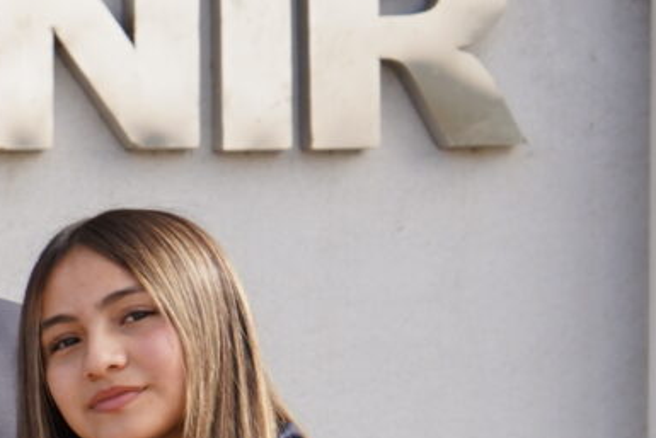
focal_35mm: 206
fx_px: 3755
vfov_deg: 6.6
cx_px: -1211
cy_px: 582
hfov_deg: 8.6
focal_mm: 31
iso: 100
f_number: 6.3
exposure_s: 1/100
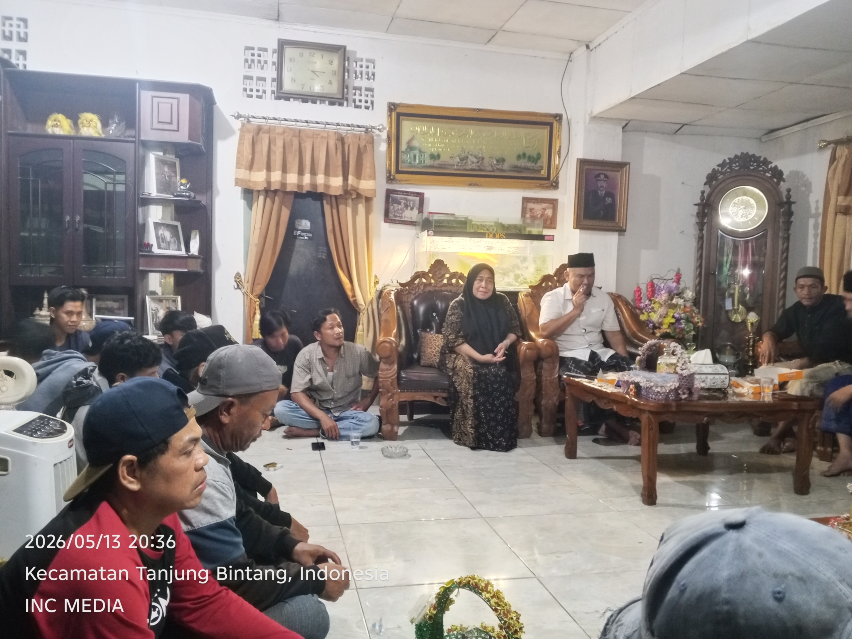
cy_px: 320
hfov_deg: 73.9
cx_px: 426
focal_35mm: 23
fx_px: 566
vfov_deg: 58.9
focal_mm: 4.09
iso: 5170
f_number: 1.6
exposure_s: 1/16.7
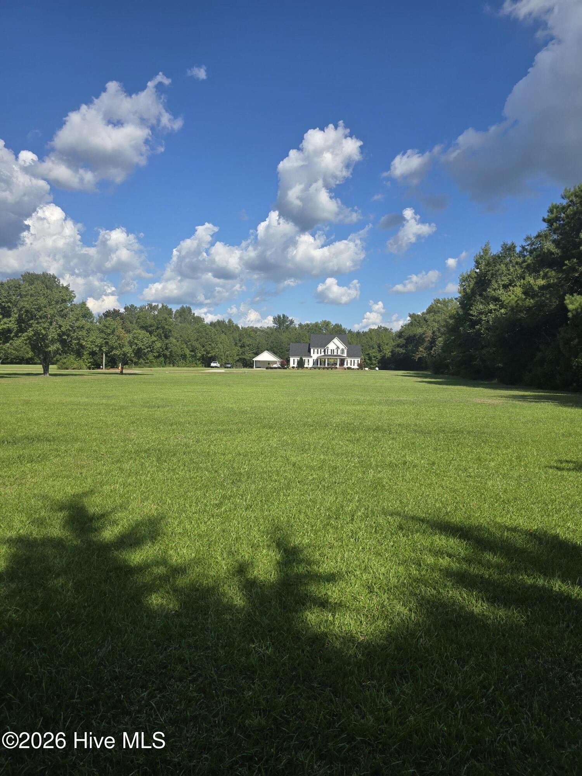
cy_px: 388
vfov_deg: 73.9
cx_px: 291
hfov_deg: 58.9
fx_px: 516
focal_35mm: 23
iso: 12
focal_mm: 6.3
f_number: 1.7
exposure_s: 1/799
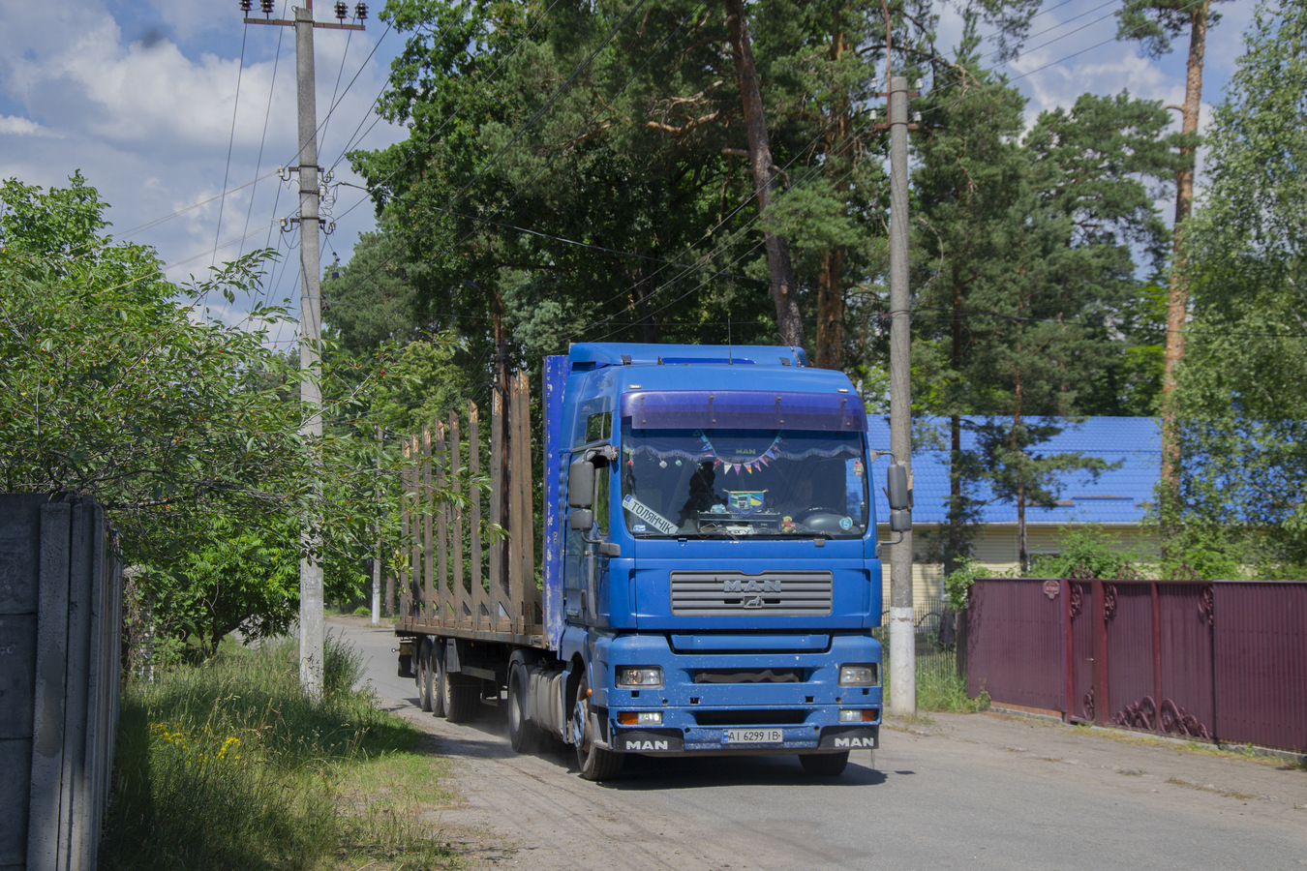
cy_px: 436
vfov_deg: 21.6
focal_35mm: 63
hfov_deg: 31.9
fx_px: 2287
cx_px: 654
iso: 200
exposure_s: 1/800
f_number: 7.1
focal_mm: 42
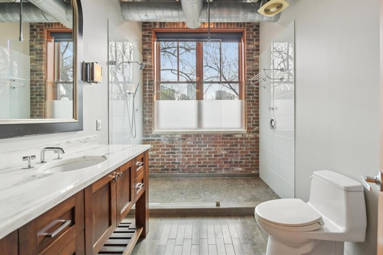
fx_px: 160
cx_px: 205
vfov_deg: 77.2
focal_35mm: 15
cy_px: 119
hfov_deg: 100.2
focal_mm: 14
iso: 400
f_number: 8
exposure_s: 1/125
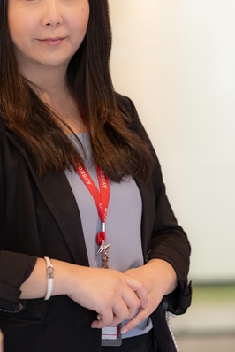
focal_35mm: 136
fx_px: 1329
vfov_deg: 15.1
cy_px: 133
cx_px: 70
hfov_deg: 10.1
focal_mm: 85
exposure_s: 1/80
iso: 640
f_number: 2.8
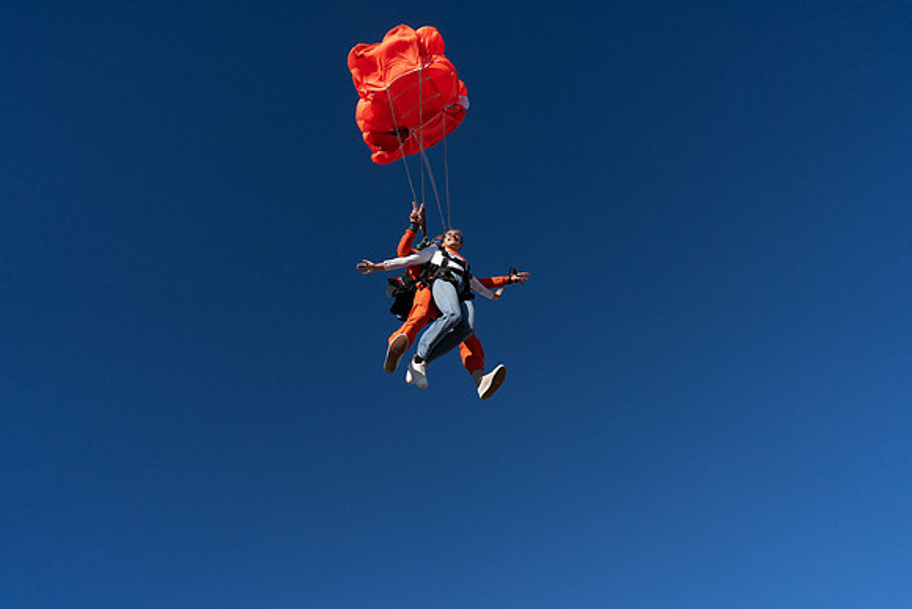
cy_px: 304
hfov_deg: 73.7
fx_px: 608
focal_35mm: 24
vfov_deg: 53.2
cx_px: 456
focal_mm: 24
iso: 800
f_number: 11
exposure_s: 1/2000
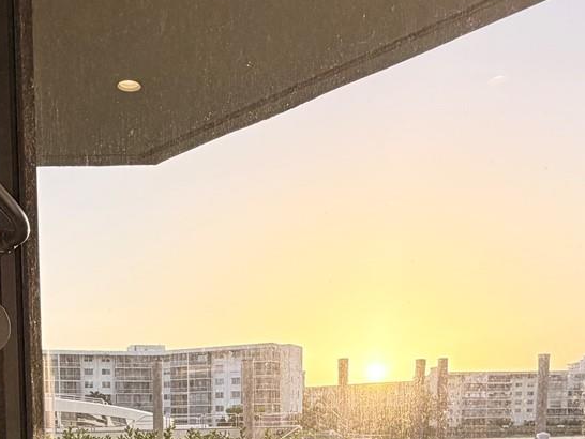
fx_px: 693
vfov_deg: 31.1
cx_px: 179
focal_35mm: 41
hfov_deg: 44.8
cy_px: 488
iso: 64
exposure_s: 1/502
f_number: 2.2
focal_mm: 2.22
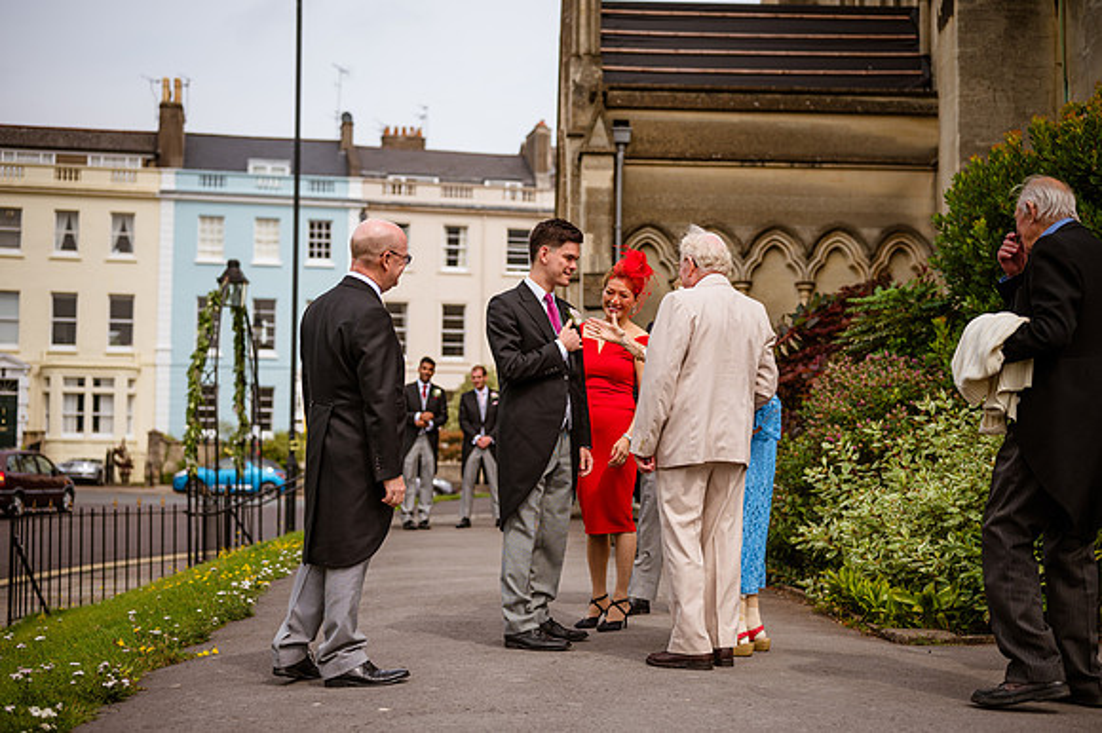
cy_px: 366
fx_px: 1530
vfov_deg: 27.0
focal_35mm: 50
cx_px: 551
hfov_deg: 39.6
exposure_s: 1/2500
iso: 100
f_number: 2.5
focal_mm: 50
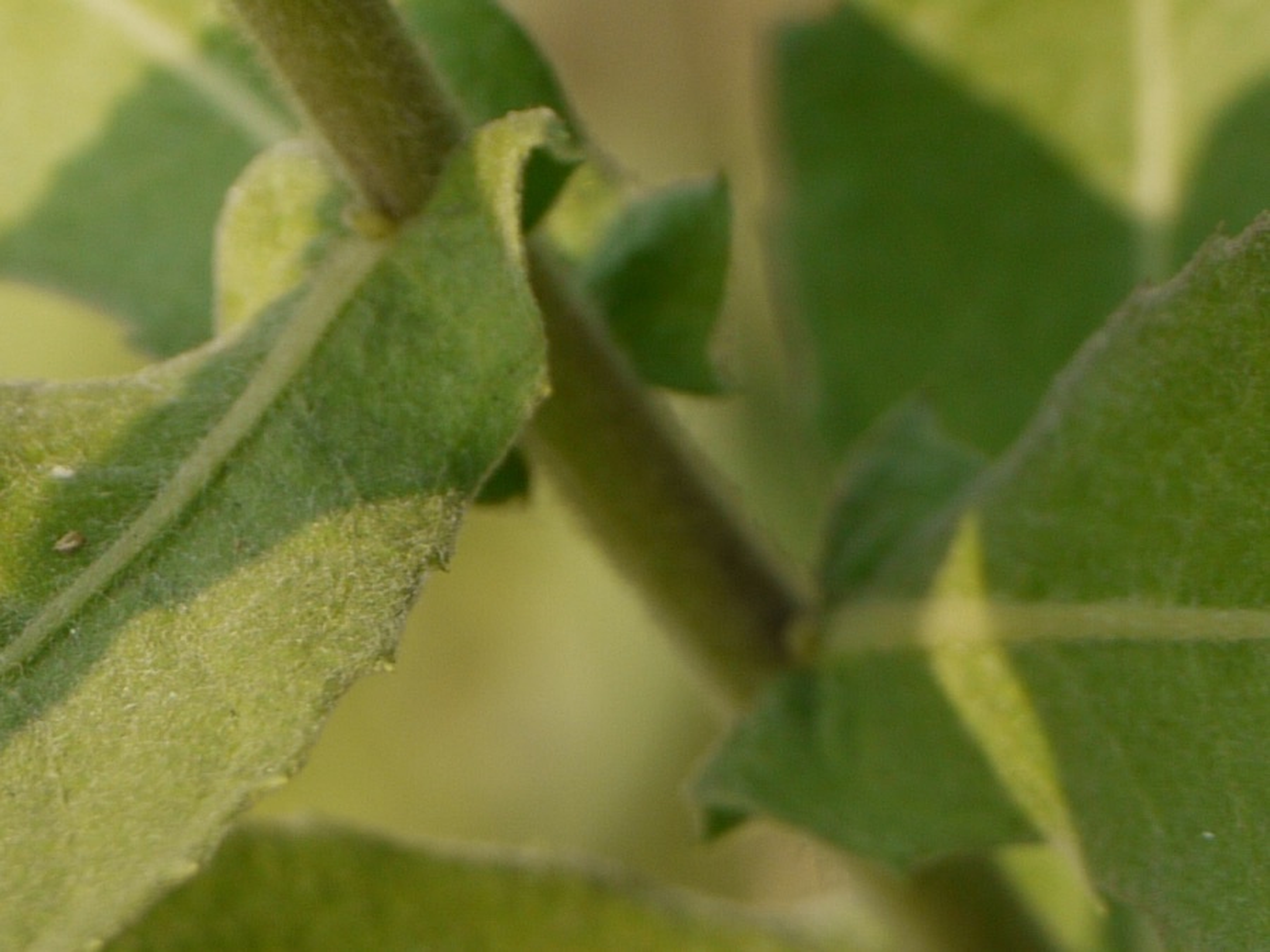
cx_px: 635
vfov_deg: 16.4
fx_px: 3302
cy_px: 476
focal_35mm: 90
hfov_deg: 21.8
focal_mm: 45
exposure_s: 1/500
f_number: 4.5
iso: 100
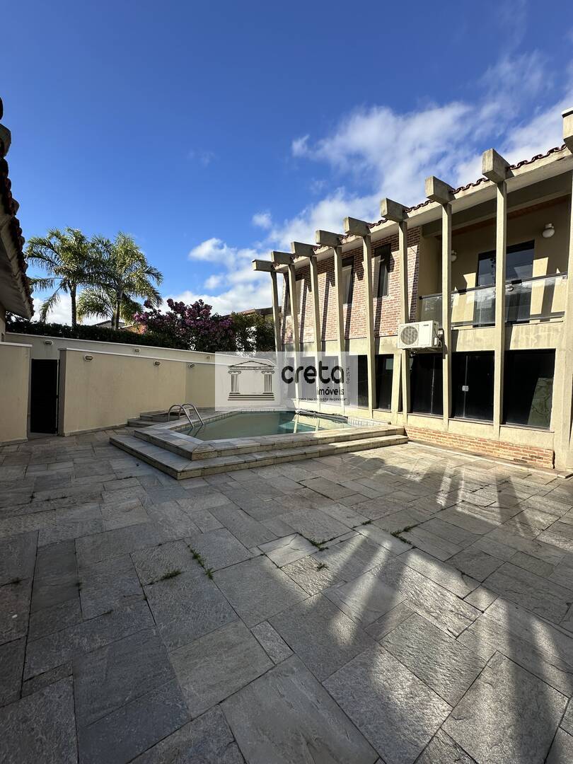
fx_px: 309
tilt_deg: -0.8
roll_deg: -3.5
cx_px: 286
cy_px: 382
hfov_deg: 85.7
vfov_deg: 102.1
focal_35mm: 14
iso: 40
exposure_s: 1/1401
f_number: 2.2
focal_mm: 2.22
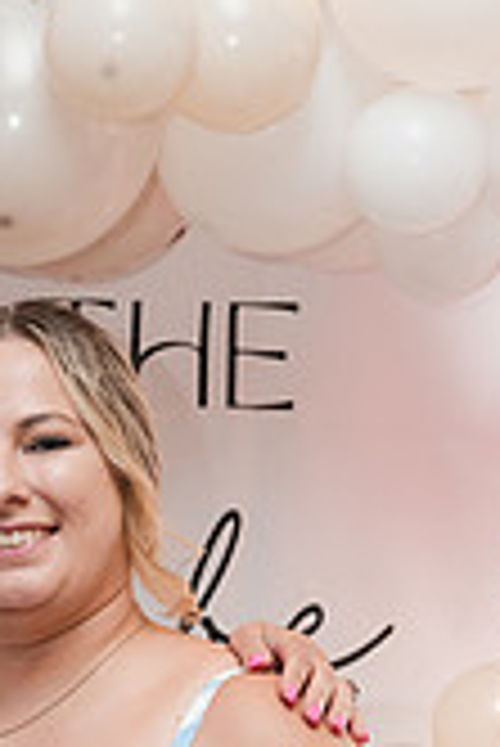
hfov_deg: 9.6
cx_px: -131
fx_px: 2931
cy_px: 824
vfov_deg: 14.2
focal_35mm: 141
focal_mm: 52
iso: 2500
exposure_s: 1/250
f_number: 4
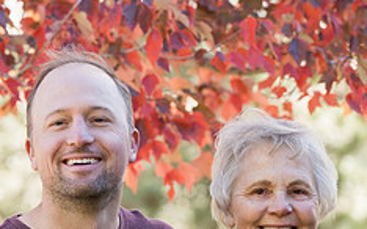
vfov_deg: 3.6
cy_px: 244
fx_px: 3689
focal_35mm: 369
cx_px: 204
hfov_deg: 5.7
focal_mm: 146
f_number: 5.6
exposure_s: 1/250
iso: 1000
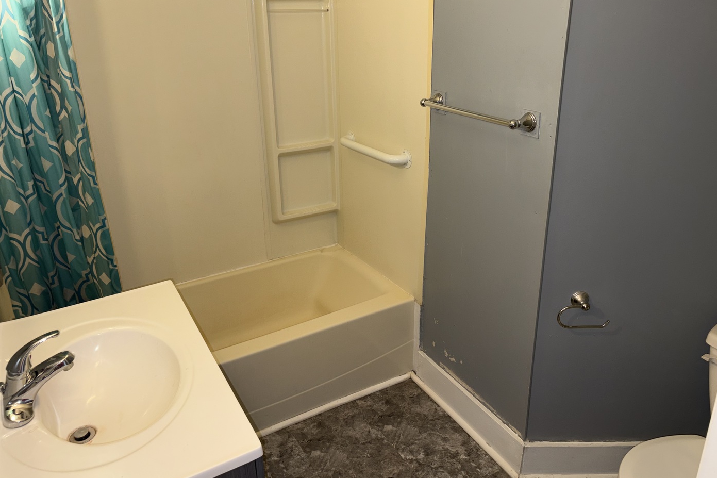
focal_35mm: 28
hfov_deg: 65.5
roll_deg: +0.6
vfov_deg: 46.3
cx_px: 362
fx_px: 558
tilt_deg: -19.3
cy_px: 209
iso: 64
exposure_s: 1/20
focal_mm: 5.96
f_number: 1.6
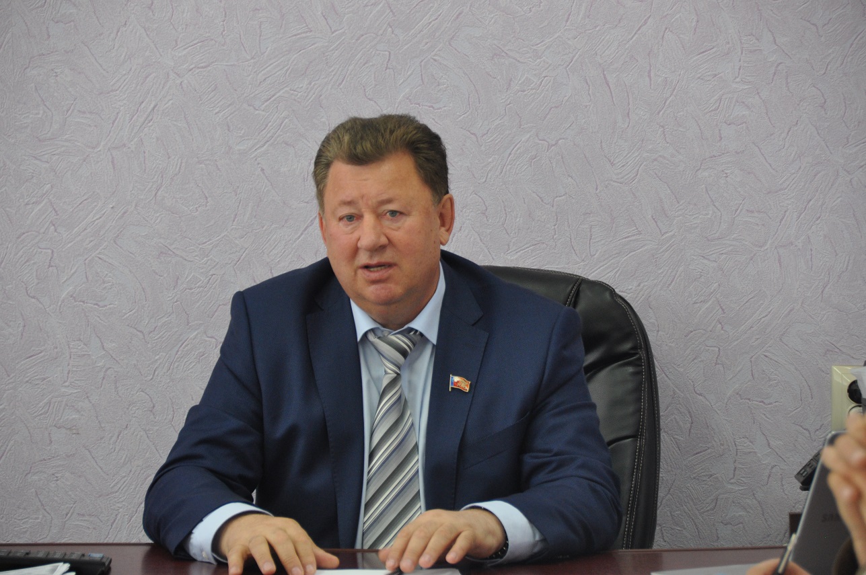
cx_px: 433
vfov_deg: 8.7
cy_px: 288
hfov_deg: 13.1
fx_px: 3784
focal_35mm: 158
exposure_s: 1/40
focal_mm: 105
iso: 800
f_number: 5.3
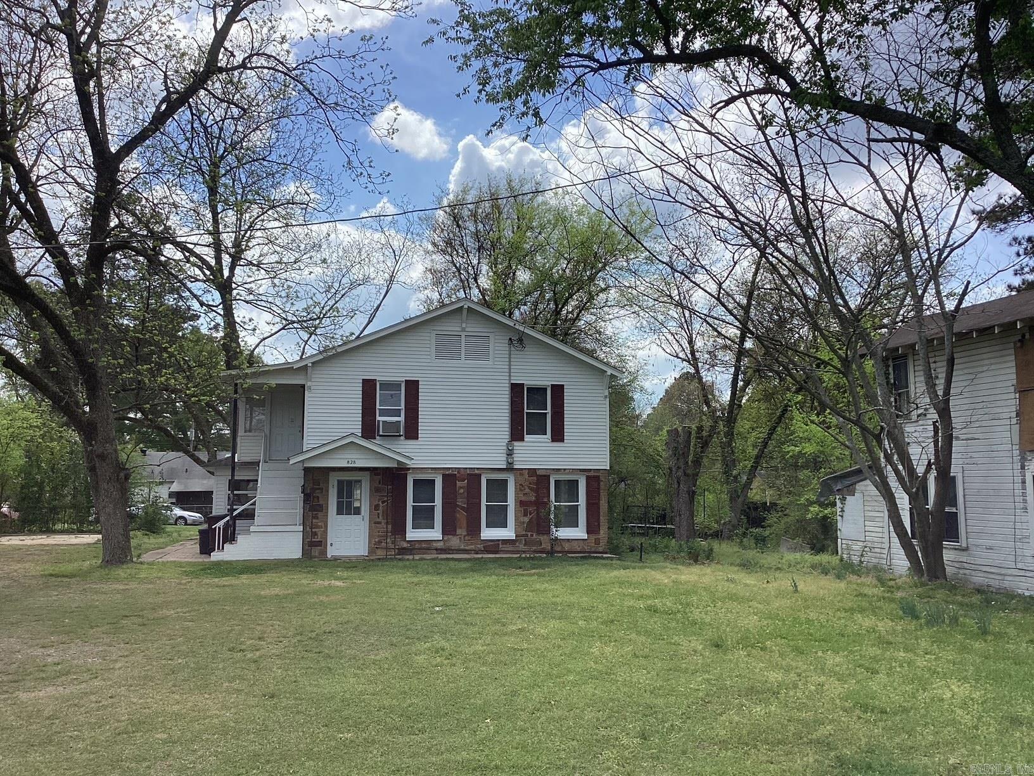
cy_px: 388
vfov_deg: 45.4
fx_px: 926
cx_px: 517
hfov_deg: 58.4
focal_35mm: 31
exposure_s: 1/1942
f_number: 2.4
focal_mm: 3.3
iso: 25
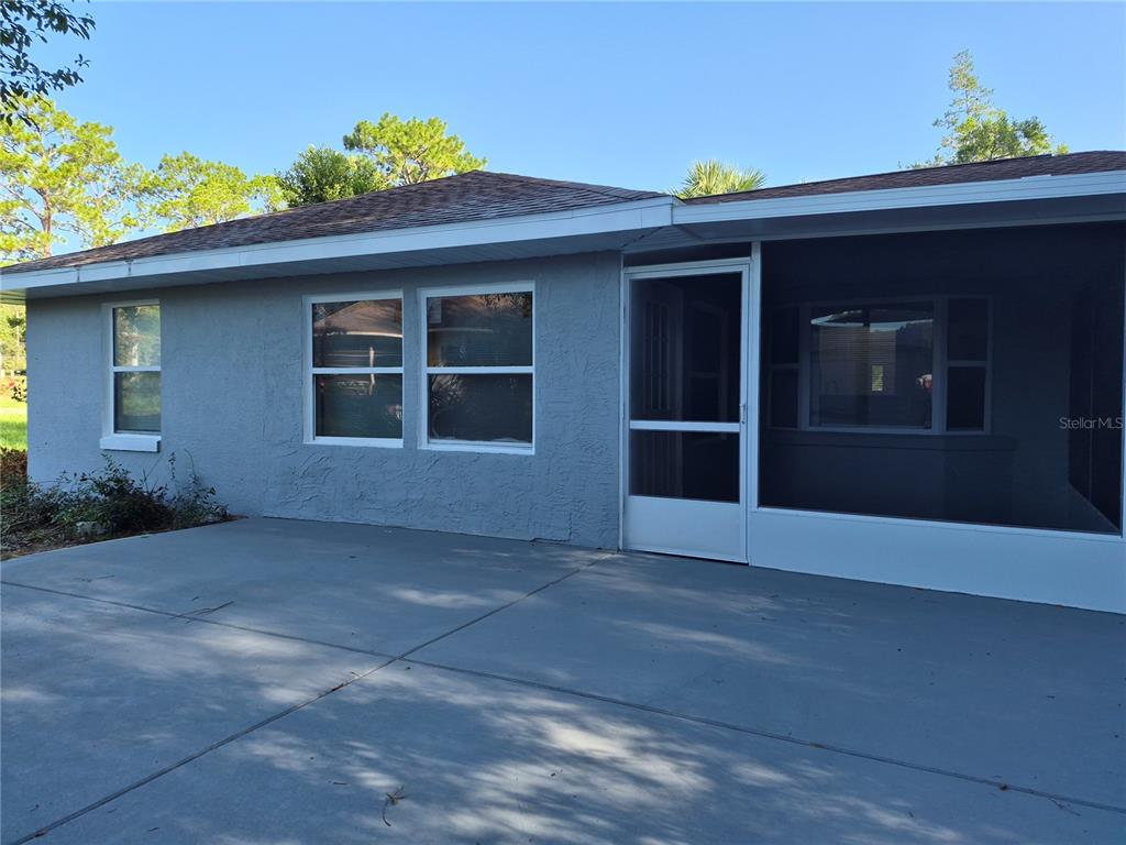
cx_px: 563
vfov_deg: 58.9
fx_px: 748
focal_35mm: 23
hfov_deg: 73.9
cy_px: 422
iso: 80
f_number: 1.8
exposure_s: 1/1796
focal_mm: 5.4
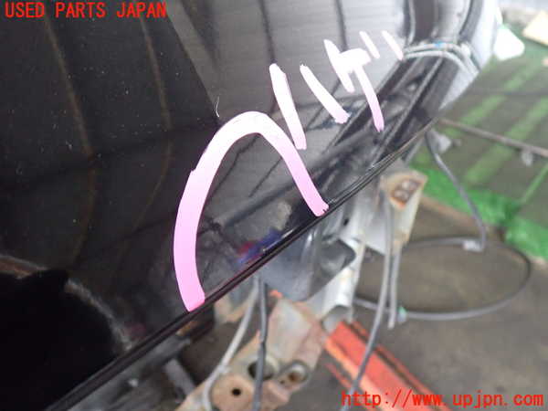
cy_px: 206
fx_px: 475
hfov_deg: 60.0
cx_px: 274
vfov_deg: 46.8
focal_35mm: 30
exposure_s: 1/160
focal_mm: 5.4
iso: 1000
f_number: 2.3
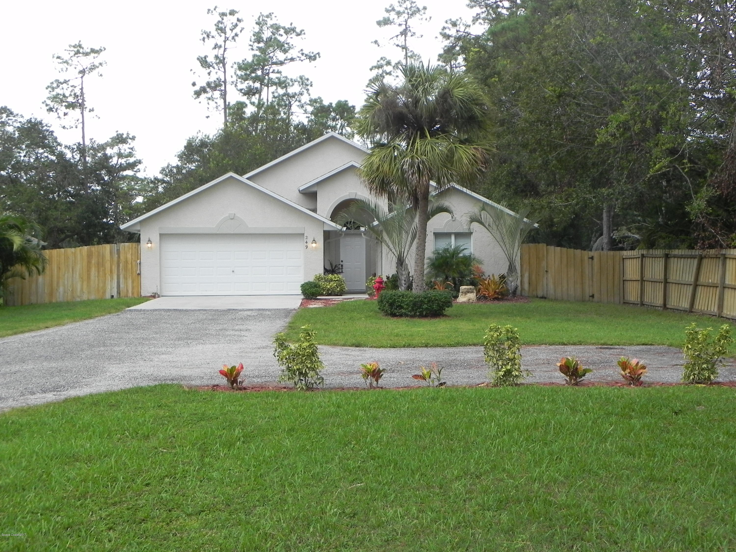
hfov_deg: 36.8
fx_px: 1106
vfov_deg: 28.0
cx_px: 368
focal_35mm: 52
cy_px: 276
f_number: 4.5
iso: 160
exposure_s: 1/126
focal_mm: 9.2
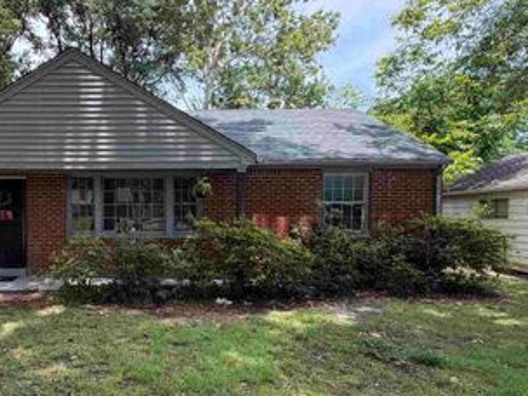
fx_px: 351
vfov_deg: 58.6
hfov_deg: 71.0
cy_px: 227
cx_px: 162
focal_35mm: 23
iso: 50
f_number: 2.2
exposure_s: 1/228
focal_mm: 2.22
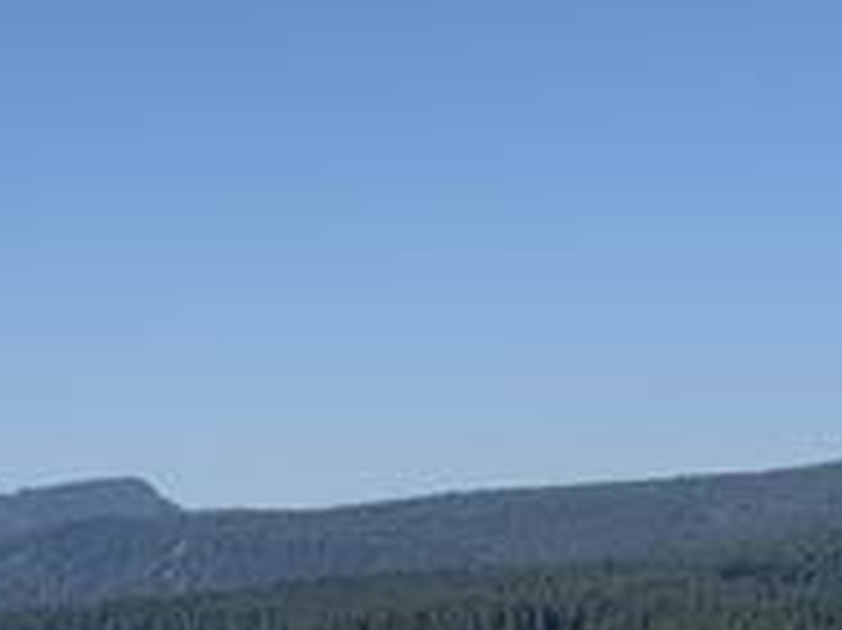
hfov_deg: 14.4
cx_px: 335
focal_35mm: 137
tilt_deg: -0.5
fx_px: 3330
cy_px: 720
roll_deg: -0.3
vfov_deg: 10.7
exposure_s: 1/5208
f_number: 1.78
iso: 64
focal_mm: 6.76
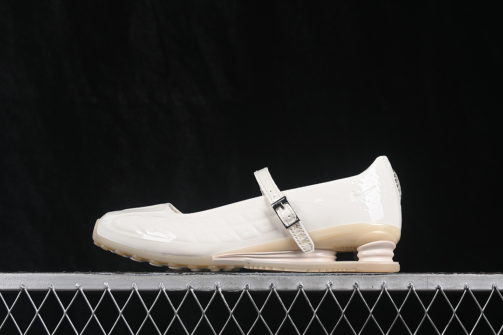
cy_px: 168
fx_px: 1048
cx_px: 252
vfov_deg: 18.2
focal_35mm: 75
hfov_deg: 27.0
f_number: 8
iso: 160
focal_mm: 50
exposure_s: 1/80
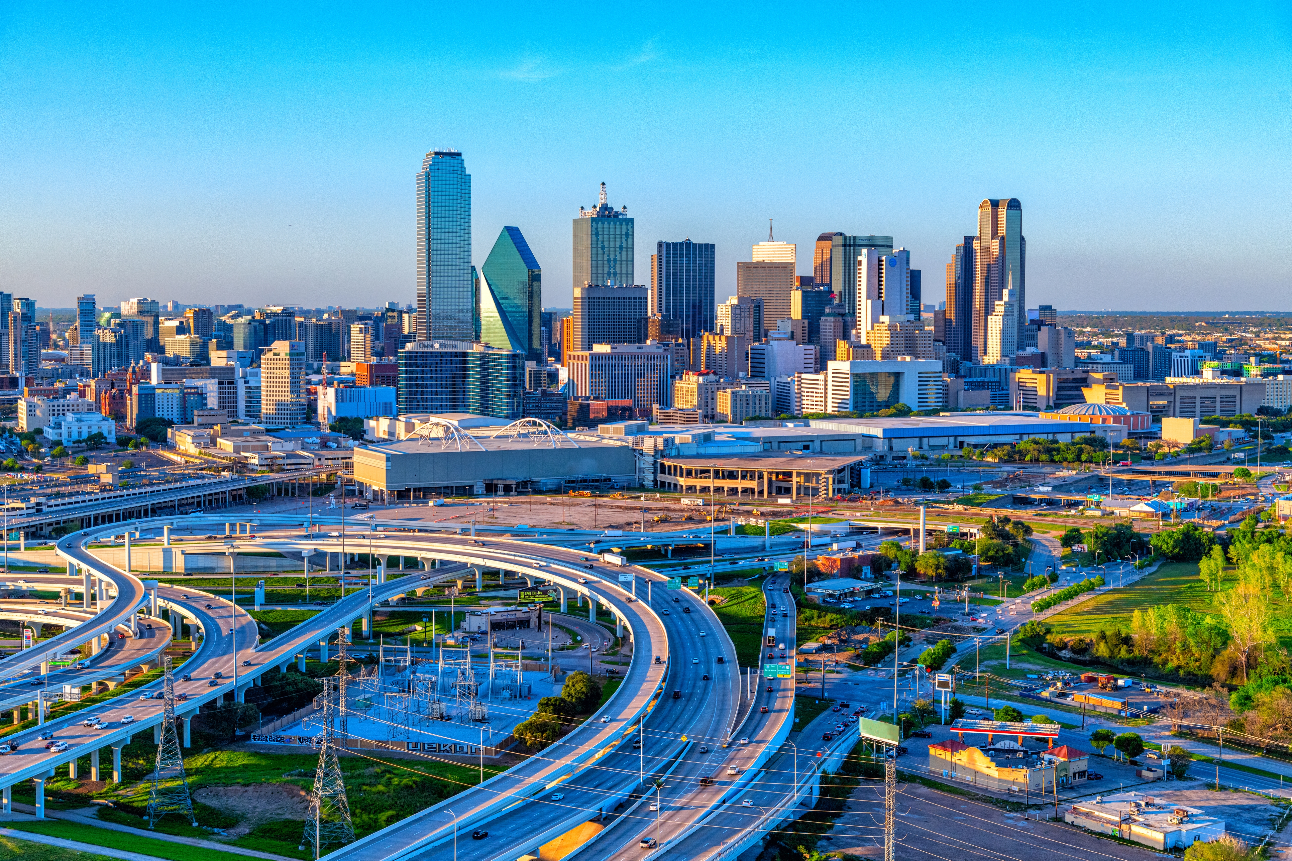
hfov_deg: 39.6
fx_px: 1794
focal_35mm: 50
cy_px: 430
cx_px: 646
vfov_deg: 27.0
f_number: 7.1
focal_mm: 50
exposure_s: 1/800
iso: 500
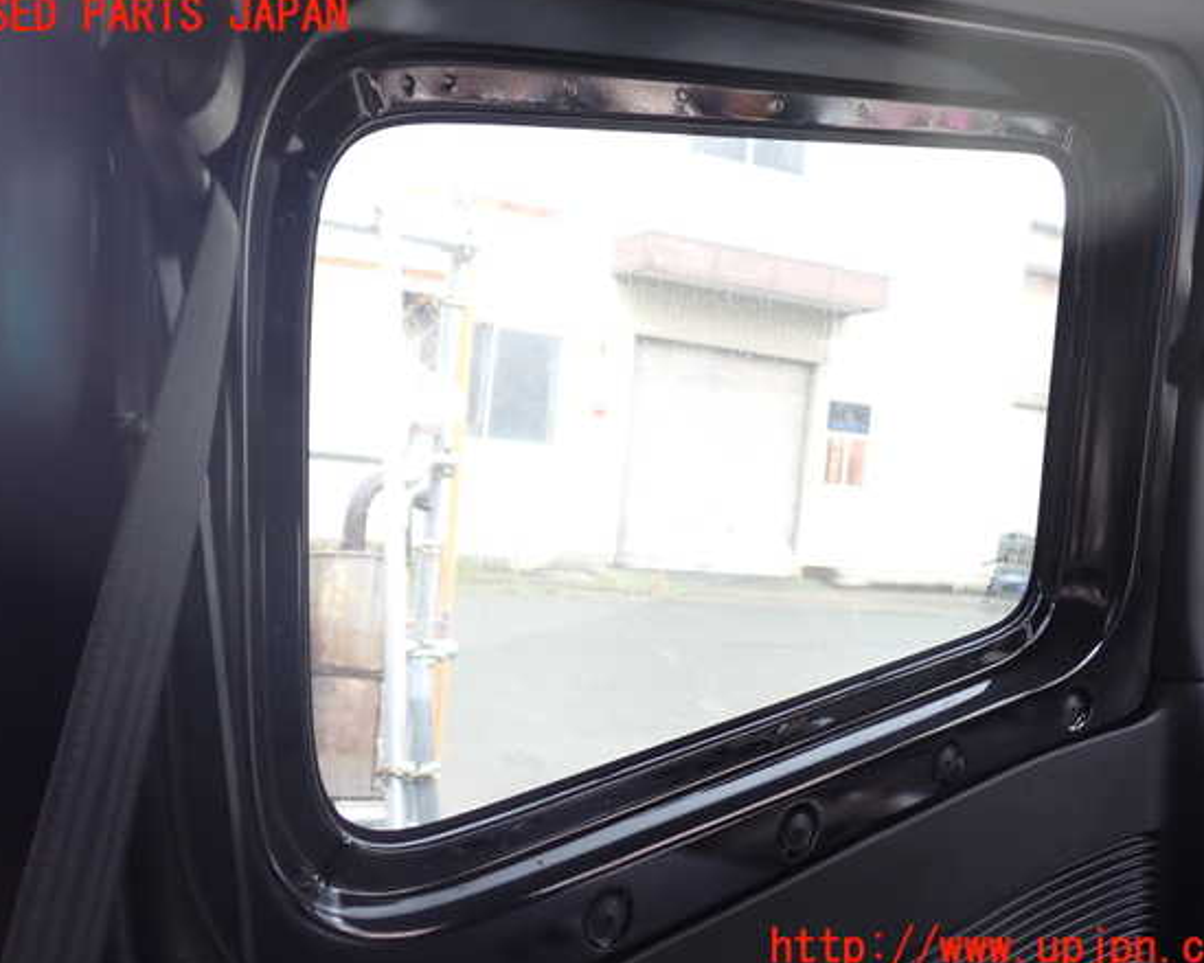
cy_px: 483
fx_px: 1140
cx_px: 607
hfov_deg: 55.7
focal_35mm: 32
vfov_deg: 45.8
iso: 200
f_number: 2.3
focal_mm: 5.4
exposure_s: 1/50
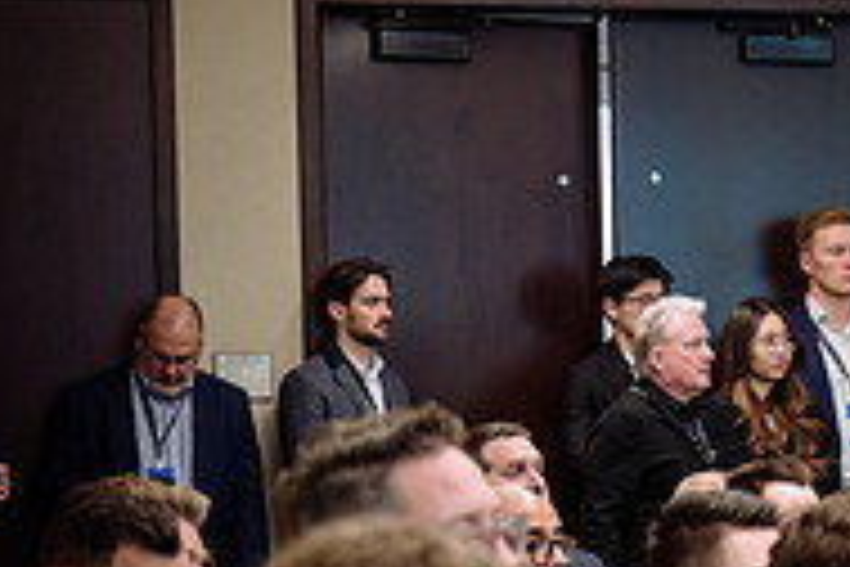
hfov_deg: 14.7
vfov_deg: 10.1
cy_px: 506
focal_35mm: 135
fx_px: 3187
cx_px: 1039
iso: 800
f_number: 2.8
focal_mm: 44
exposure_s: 1/125
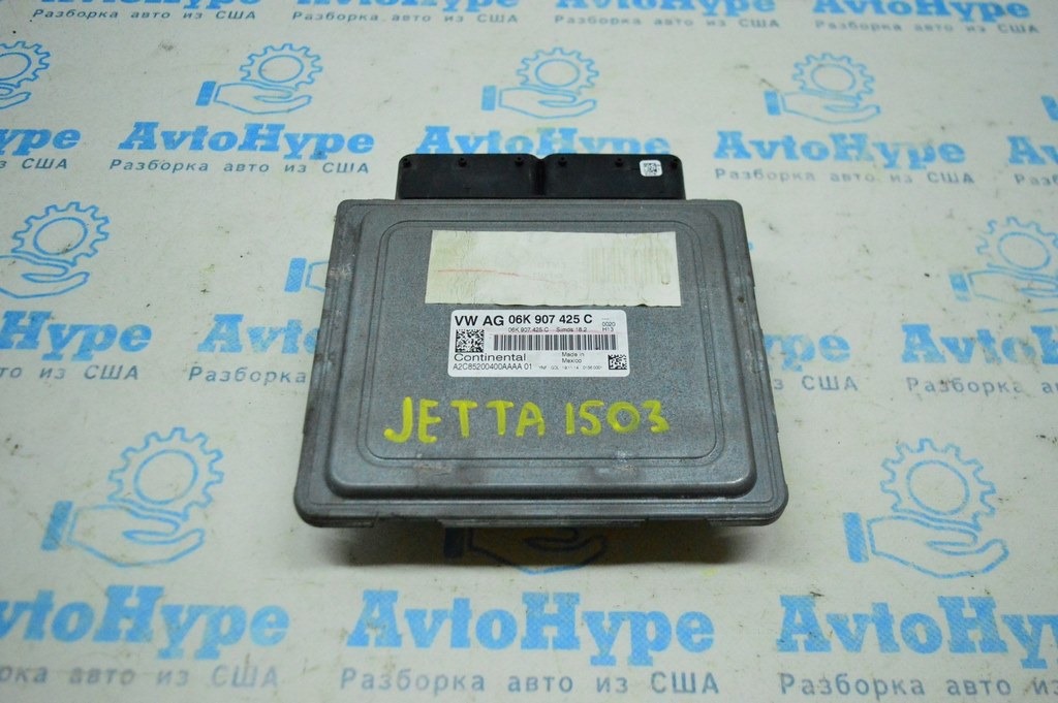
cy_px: 352
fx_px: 969
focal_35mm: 33
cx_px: 529
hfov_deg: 57.3
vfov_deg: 39.9
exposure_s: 1/1250
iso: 6400
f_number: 4
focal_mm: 22
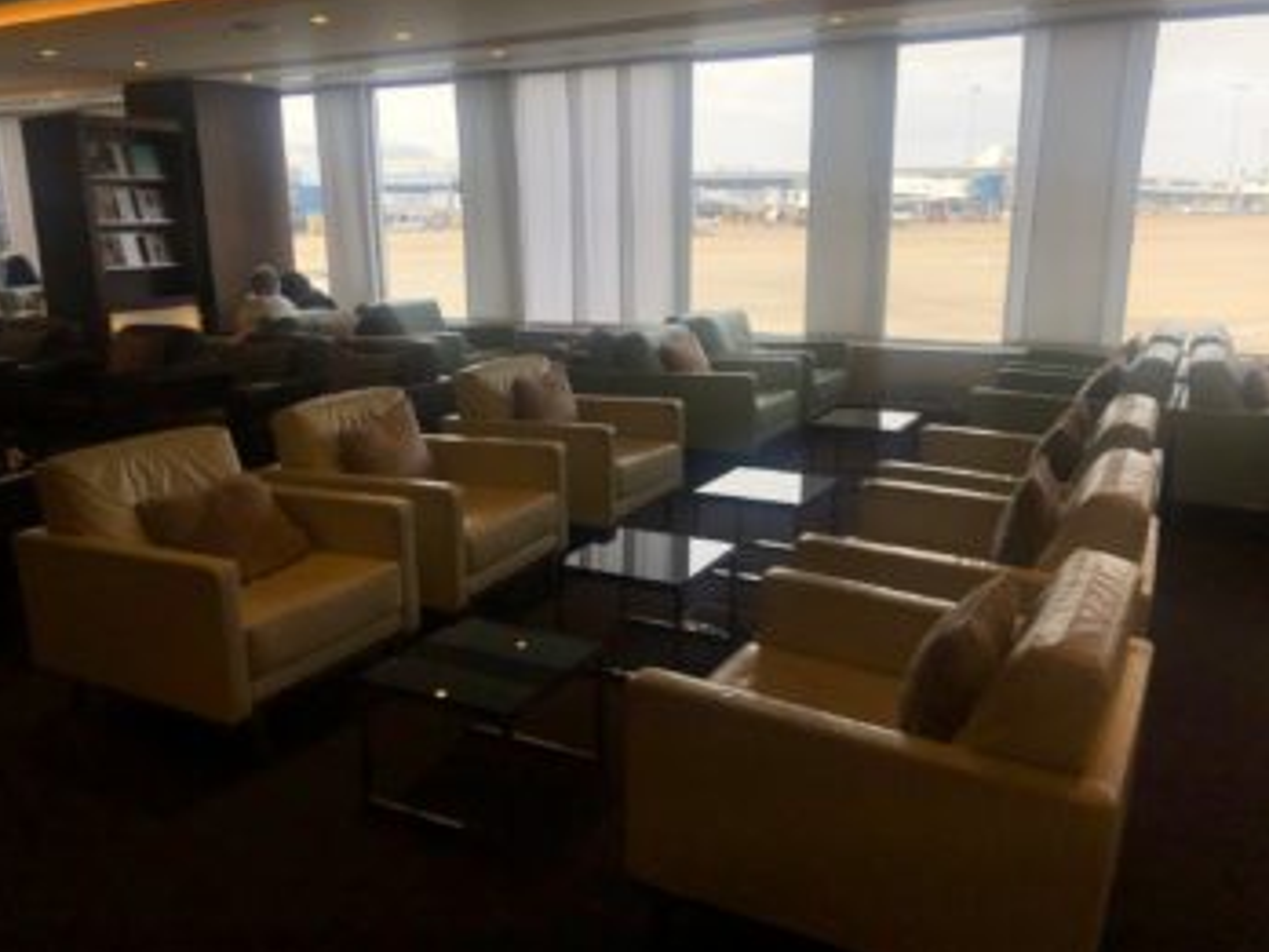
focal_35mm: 29
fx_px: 1063
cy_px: 474
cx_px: 616
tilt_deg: -13.6
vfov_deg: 48.2
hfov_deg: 61.6
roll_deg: +2.1
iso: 20
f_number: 1.8
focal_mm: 4
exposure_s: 1/279
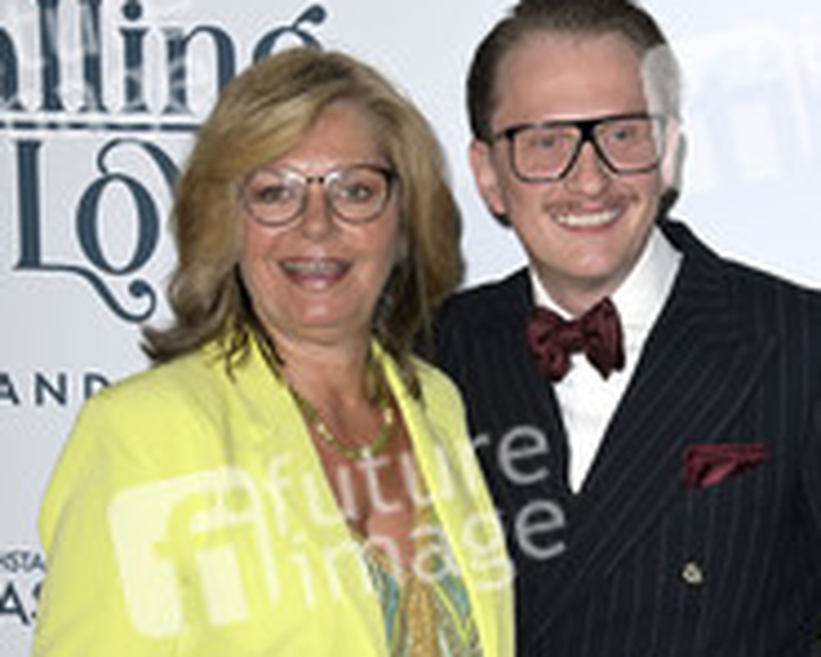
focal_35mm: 132
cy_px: 755
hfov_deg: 14.6
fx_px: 3207
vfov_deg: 11.5
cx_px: 466
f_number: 6.3
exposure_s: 1/250
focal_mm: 65
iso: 640
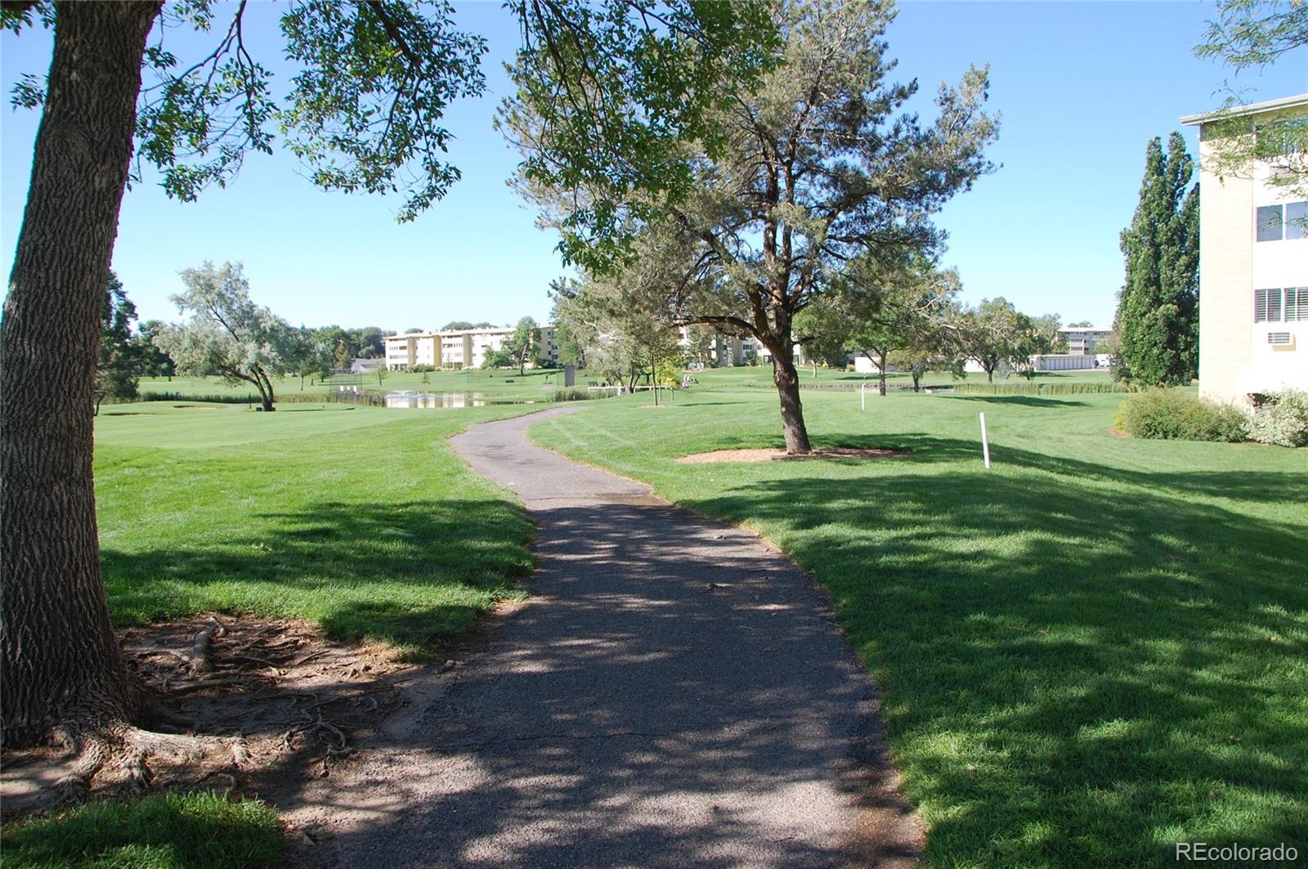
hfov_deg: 67.4
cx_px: 654
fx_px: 980
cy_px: 434
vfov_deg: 47.8
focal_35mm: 27
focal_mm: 18
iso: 200
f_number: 7.1
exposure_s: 1/200
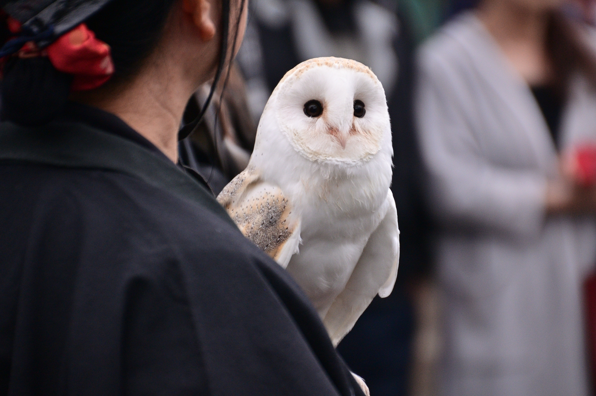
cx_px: 298
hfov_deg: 5.1
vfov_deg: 3.4
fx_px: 6697
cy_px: 198
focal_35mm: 405
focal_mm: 270
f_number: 6.3
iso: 500
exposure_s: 1/200
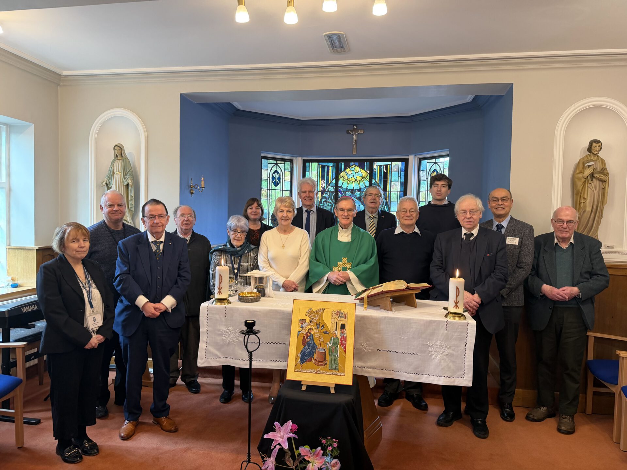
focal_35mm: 24
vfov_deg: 56.8
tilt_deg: -2.7
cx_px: 314
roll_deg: -0.1
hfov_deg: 71.6
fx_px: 435
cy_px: 235
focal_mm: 6.76
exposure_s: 1/50
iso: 200
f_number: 1.78
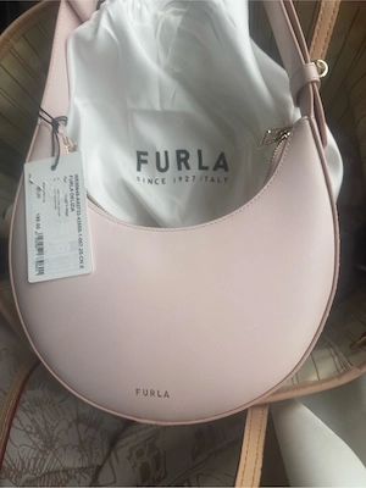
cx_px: 183
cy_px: 244
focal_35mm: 24
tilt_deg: -73.2
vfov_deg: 71.6
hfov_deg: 56.8
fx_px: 338
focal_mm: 6.76
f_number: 1.78
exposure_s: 1/562
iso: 80
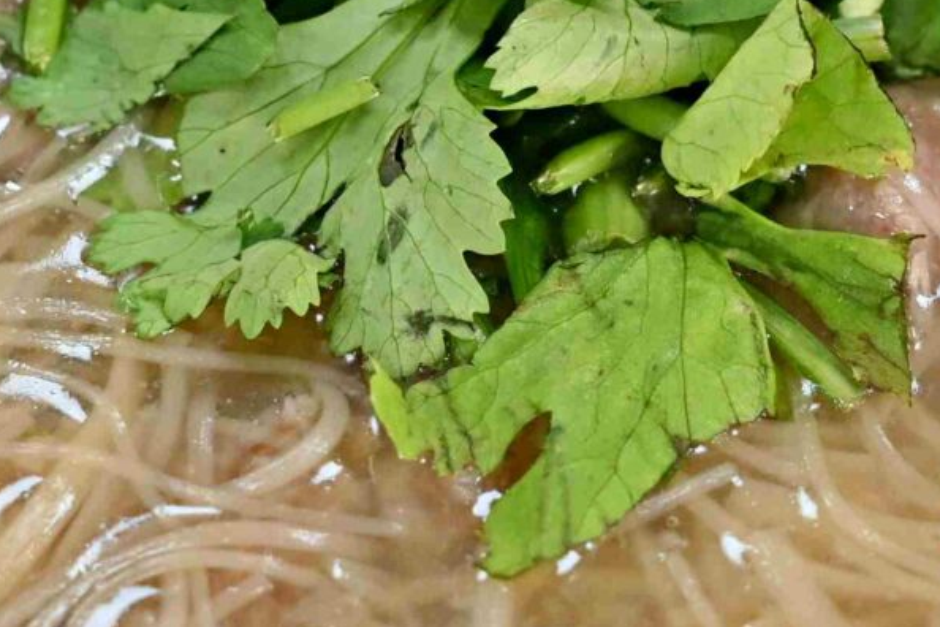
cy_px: 88
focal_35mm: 323
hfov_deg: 6.4
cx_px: 726
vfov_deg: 4.3
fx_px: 8433
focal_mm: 50
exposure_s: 1/200
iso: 500
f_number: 3.2
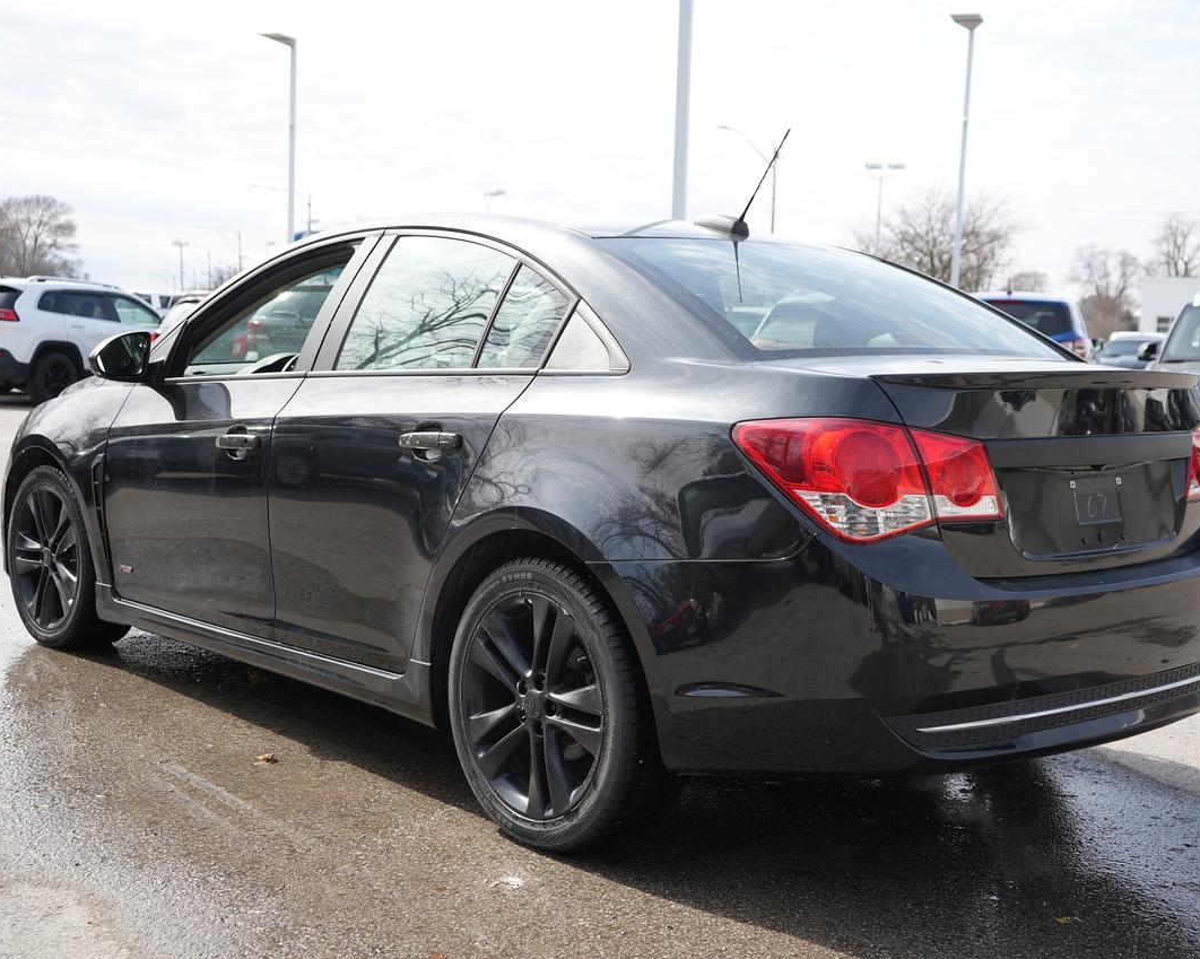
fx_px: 1527
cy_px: 478
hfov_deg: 42.9
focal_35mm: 43
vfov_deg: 34.9
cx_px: 627
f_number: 4.5
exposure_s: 1/320
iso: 100
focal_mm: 38
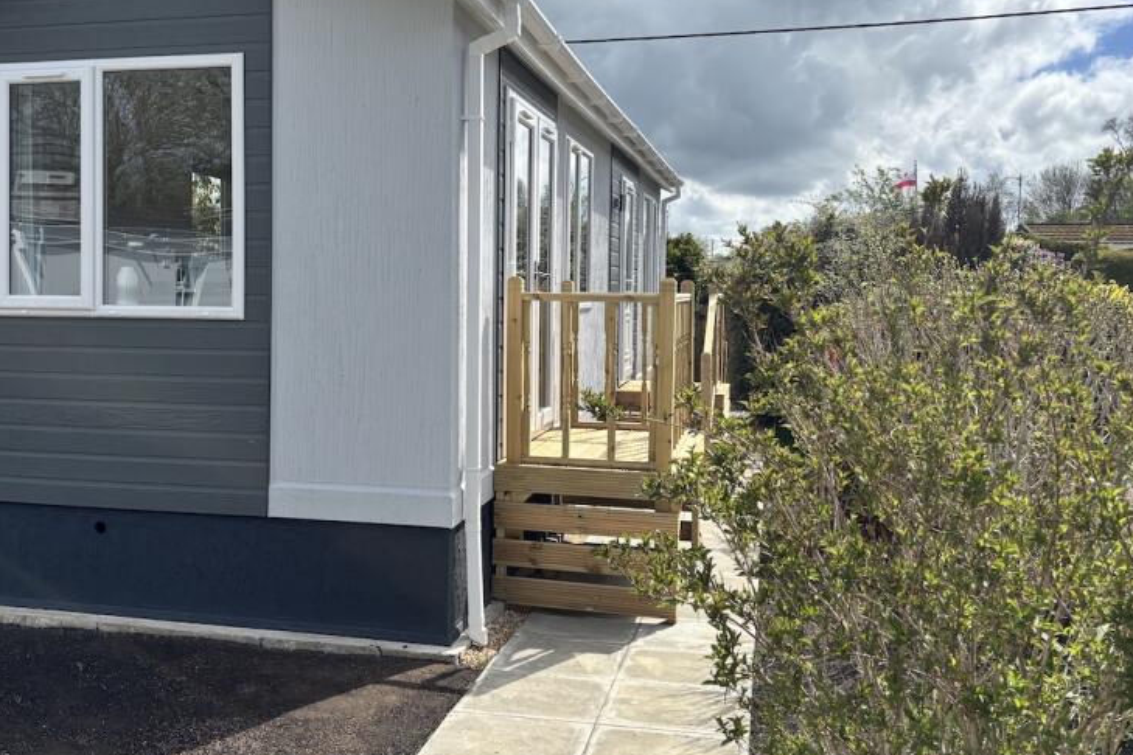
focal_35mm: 38
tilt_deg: -1.2
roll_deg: -0.1
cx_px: 444
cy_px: 306
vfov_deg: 34.9
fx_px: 1196
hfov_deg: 50.3
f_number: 1.6
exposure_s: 1/3937
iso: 50
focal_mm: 5.96
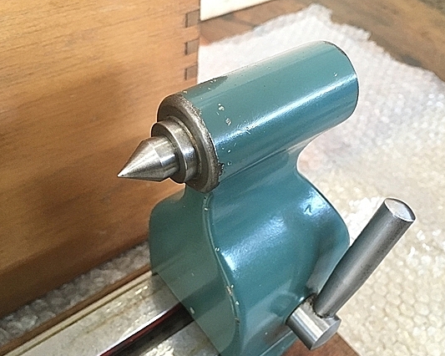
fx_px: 448
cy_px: 175
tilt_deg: -45.8
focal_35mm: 34
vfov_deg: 43.3
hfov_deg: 52.9
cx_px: 229
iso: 160
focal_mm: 4.15
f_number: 2.2
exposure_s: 1/30
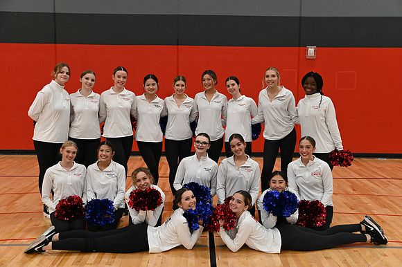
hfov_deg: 46.4
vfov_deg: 31.9
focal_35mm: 42
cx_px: 201
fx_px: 469
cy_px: 134
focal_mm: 42
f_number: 4.5
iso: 800
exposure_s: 1/60
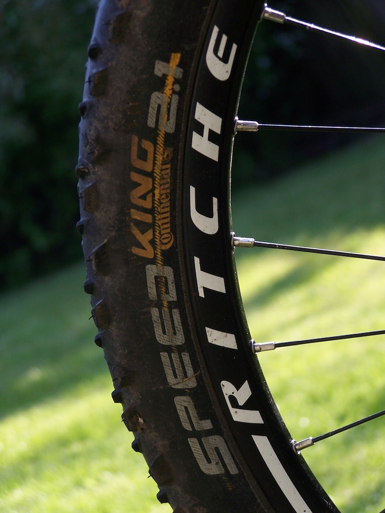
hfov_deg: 10.7
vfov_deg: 14.2
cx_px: 192
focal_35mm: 139
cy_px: 256
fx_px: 2061
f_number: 3.2
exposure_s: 1/250
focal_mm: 23.1
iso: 80
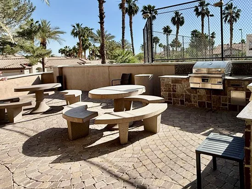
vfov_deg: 52.3
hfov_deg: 64.0
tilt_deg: -2.0
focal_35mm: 26
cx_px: 183
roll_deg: +2.3
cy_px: 66
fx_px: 189
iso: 50
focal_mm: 2.22
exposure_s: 1/2165
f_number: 2.2
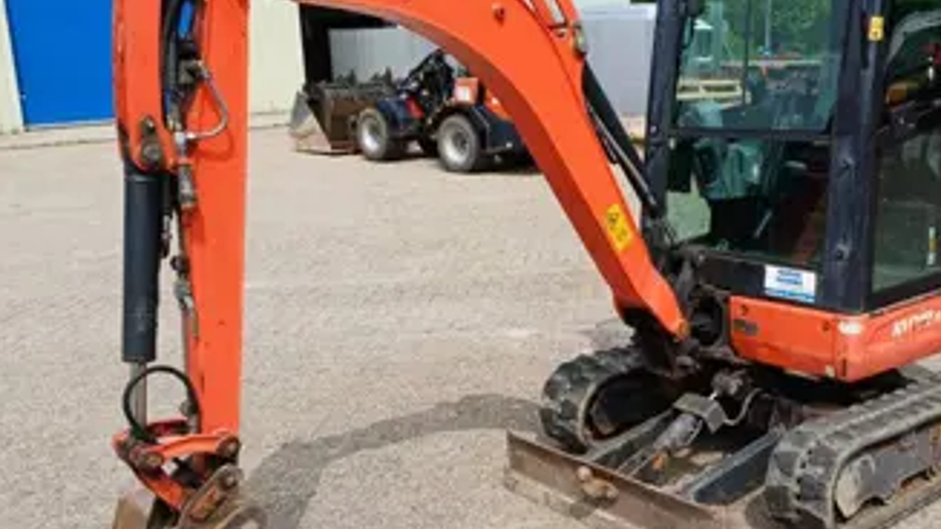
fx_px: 998
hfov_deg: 50.0
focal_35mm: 40
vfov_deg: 29.7
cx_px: 584
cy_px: 285
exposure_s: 1/1353
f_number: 1.8
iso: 50
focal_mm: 4.65
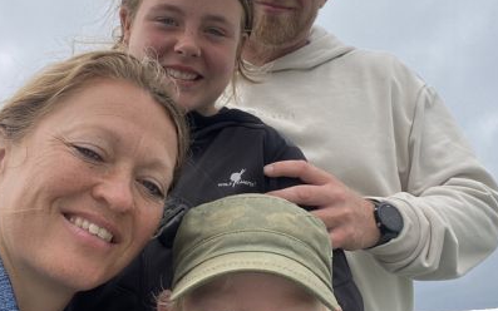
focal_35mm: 48
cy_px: 122
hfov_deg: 41.8
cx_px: 226
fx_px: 651
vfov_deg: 26.8
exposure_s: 1/546
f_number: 2.2
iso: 25
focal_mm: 2.71
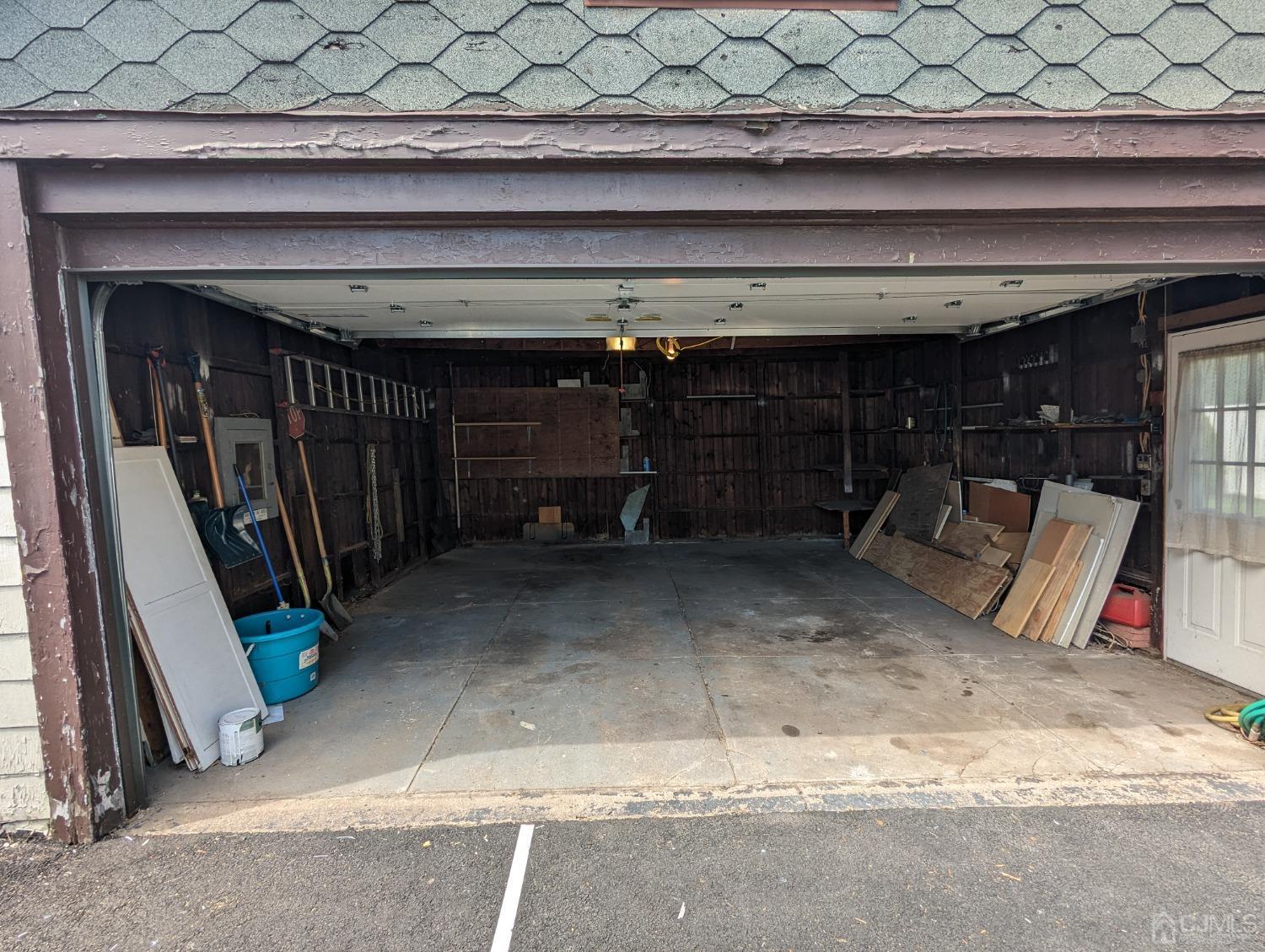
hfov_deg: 94.4
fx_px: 585
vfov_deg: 78.2
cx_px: 632
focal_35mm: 16
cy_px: 476
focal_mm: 2.35
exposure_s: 1/275
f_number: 2.2
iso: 41
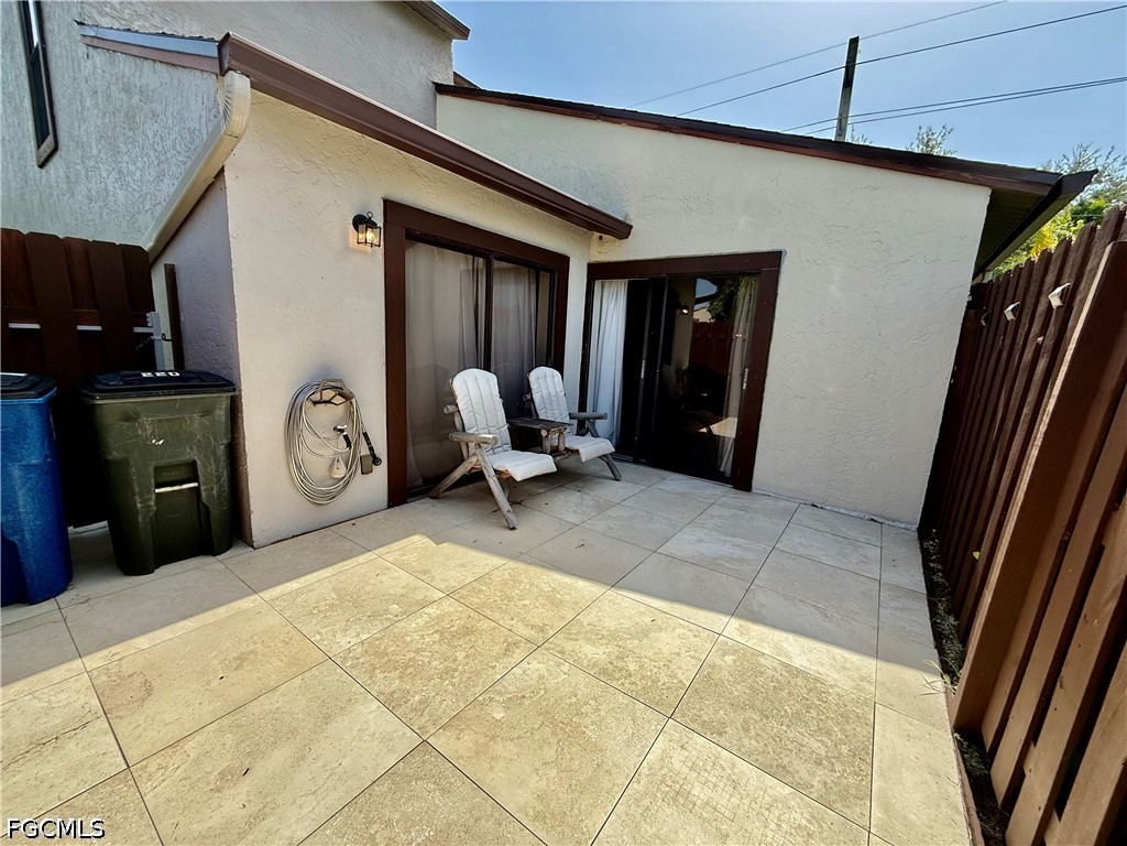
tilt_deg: -10.0
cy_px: 423
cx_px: 564
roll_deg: -3.8
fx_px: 456
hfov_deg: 102.1
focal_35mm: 14
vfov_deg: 85.7
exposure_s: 1/1259
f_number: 2.2
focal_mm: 2.22
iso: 64
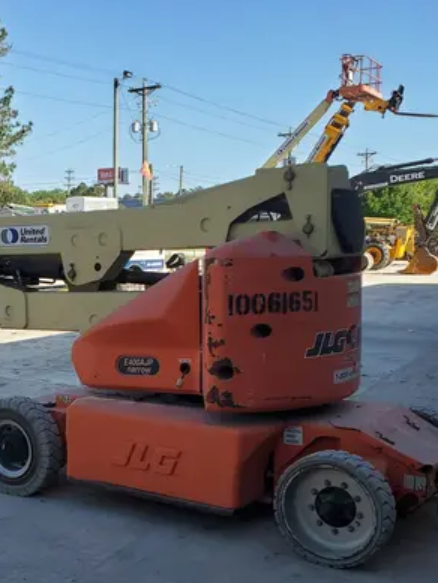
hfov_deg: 29.0
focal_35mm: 49
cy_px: 357
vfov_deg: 38.7
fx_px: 826
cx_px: 81
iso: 50
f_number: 2.4
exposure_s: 1/760
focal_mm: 4.3
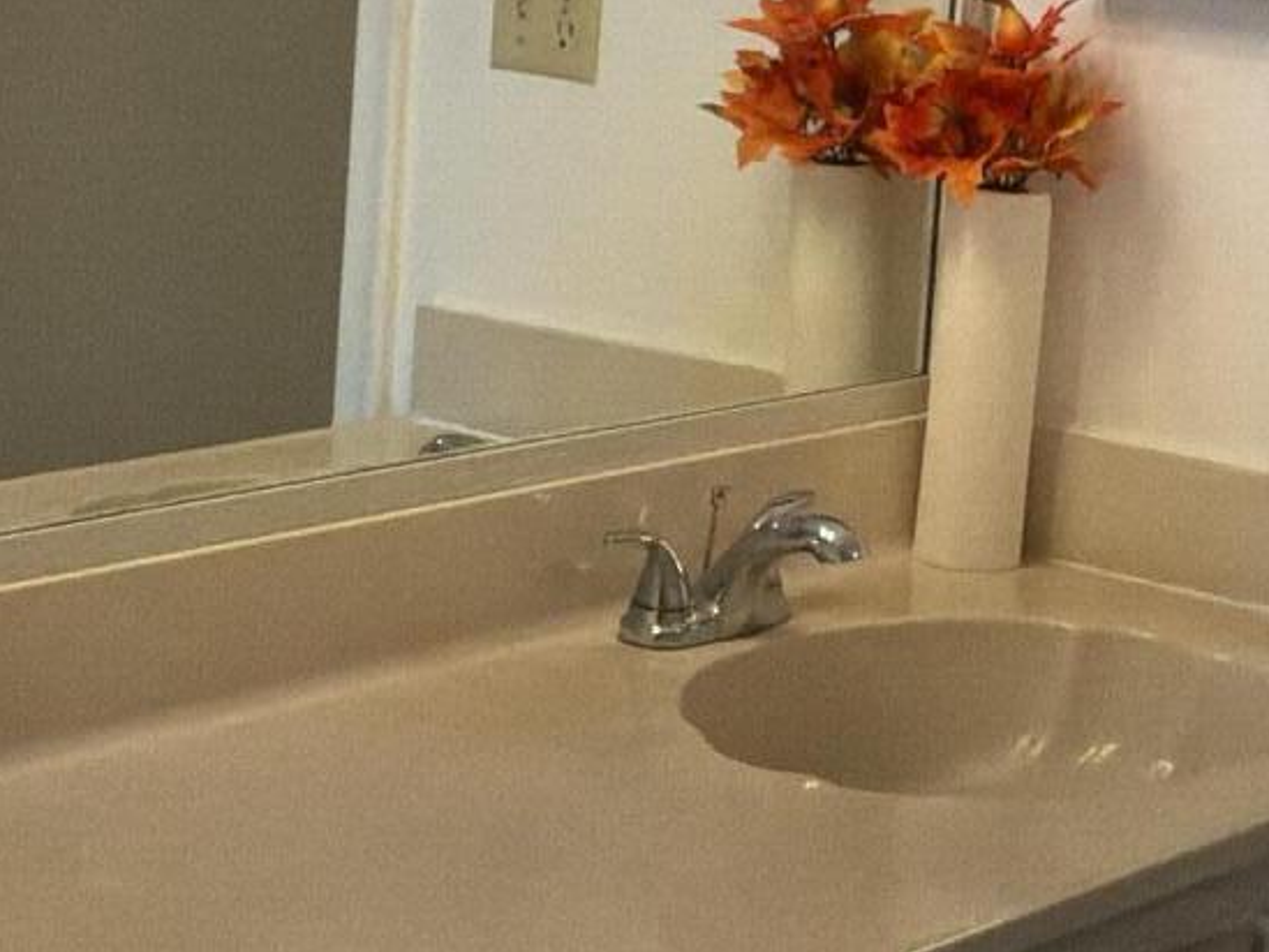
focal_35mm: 102
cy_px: -9
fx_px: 3740
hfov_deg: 19.2
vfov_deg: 14.3
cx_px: 825
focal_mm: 3
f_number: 1.8
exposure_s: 1/514
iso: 320
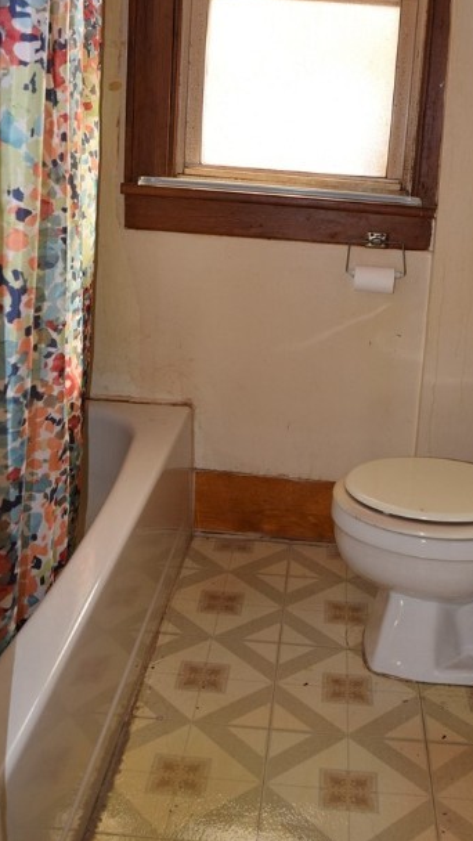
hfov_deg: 28.4
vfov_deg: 48.6
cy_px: 360
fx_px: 929
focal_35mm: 42
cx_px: 317
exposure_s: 1/125
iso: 800
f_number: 5.6
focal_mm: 21
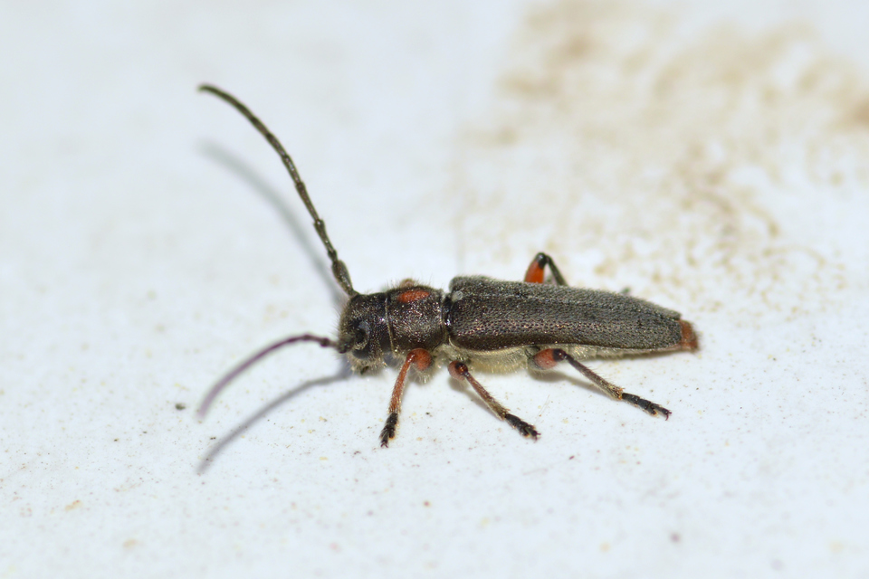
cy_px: 290
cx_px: 434
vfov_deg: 9.1
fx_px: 3621
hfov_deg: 13.7
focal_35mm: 150
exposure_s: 1/200
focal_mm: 100
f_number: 13
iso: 100
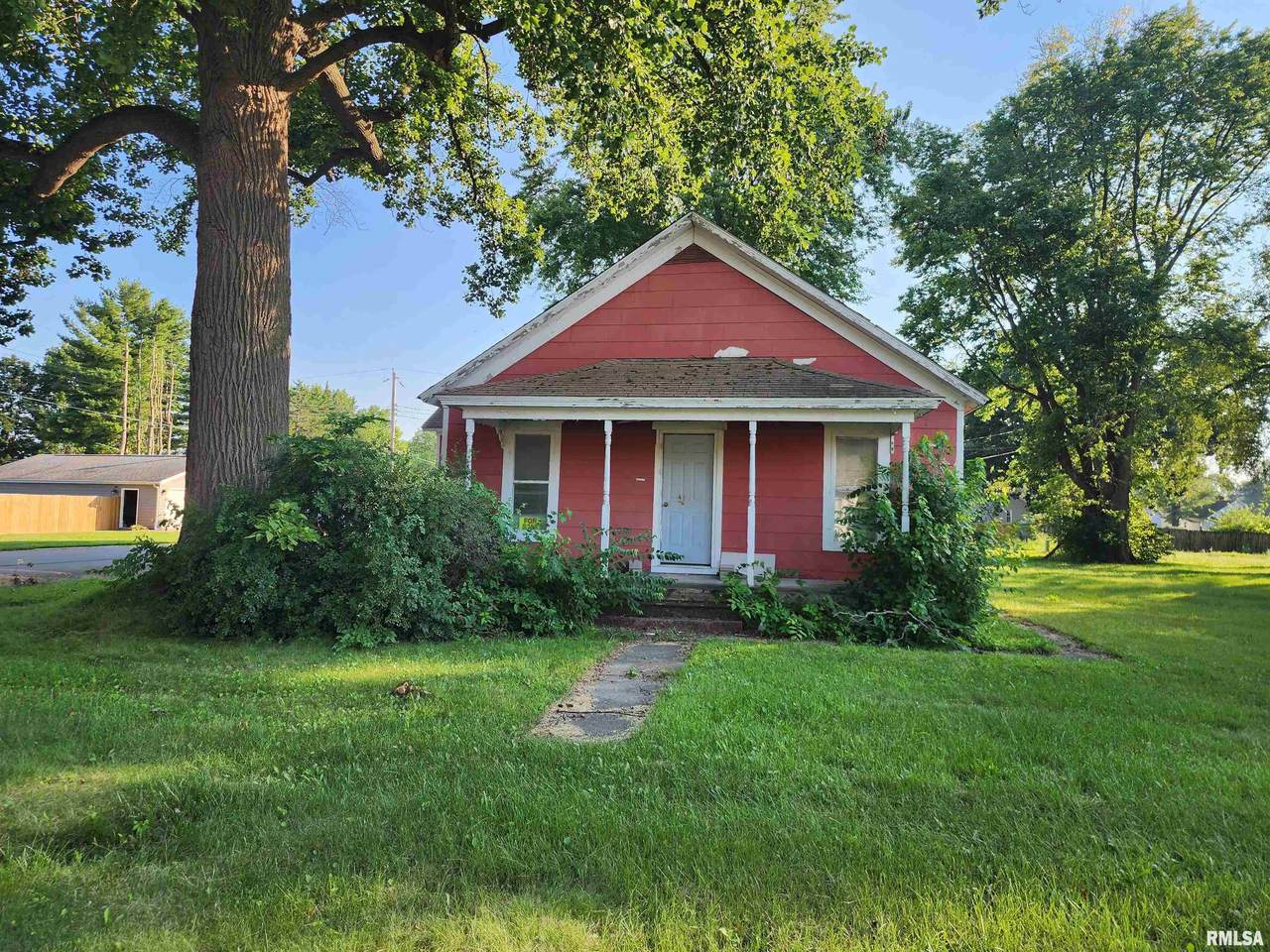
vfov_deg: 58.9
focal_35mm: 23
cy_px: 476
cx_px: 635
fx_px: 844
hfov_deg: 73.9
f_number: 1.8
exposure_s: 1/247
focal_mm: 6.4
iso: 12
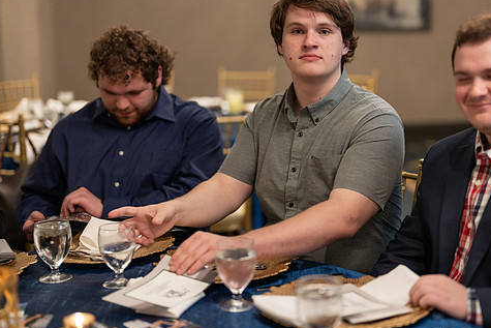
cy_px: 137
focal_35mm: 61
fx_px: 832
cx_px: 276
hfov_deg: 32.8
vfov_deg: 22.3
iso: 1250
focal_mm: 50
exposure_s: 1/320
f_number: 1.2
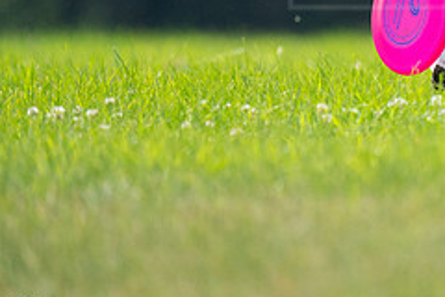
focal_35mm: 1452
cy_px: -19
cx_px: 465
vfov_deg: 0.9
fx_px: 17947
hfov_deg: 1.4
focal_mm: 600
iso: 2500
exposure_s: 1/4000
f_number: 6.3
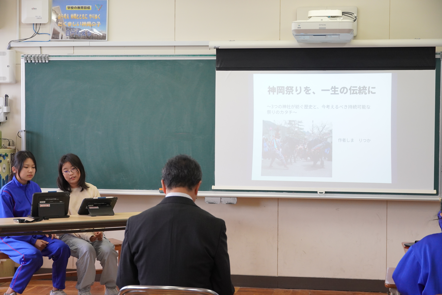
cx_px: 221
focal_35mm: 64
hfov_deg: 31.2
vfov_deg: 21.1
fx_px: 792
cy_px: 148
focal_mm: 43
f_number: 5
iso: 1600
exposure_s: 1/160
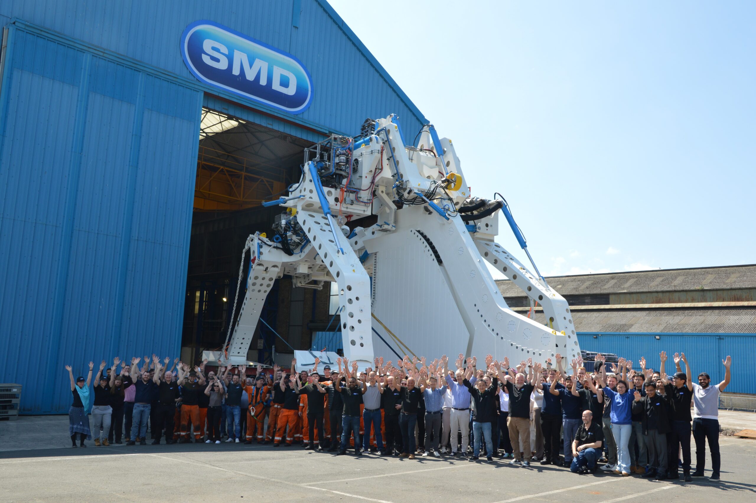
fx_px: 692
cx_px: 378
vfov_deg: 39.9
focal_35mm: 33
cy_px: 252
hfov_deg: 57.3
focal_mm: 22
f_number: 8
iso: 200
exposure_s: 1/250
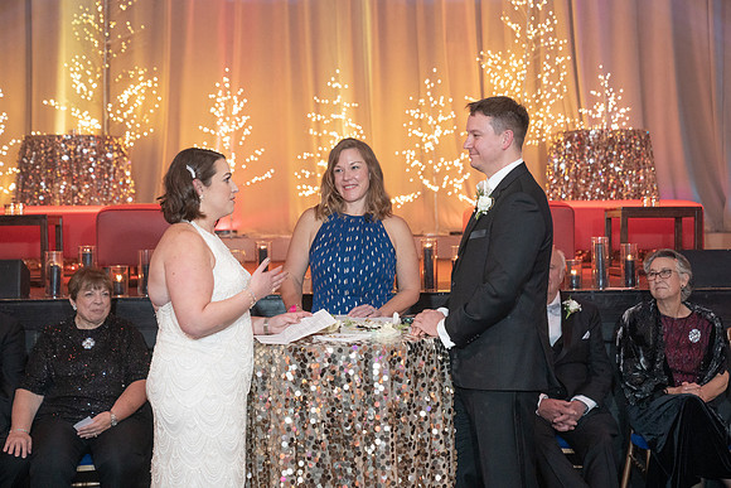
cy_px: 244
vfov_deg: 19.5
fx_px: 1422
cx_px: 366
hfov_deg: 28.8
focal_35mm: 70
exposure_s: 1/125
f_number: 4
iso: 4000
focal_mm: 70
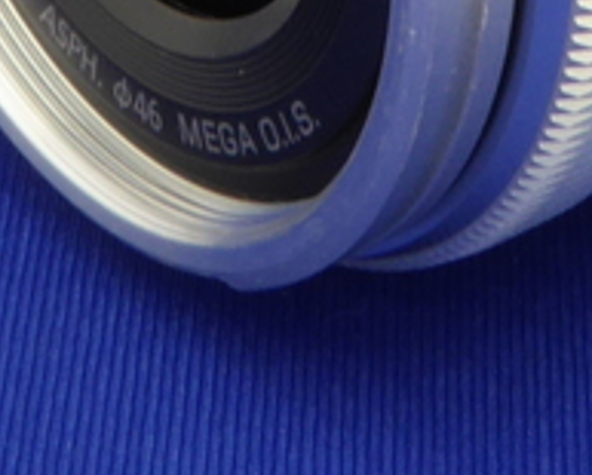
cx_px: 497
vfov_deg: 6.9
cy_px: -729
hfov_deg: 9.1
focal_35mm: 212
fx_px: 3720
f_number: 8
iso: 100
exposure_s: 1
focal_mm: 6.3
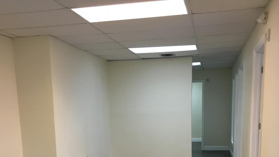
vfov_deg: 26.1
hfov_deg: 47.4
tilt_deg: -7.8
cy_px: 160
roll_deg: +1.4
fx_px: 318
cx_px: 141
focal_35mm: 43
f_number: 2.2
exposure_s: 1/30
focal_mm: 4.15
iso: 64
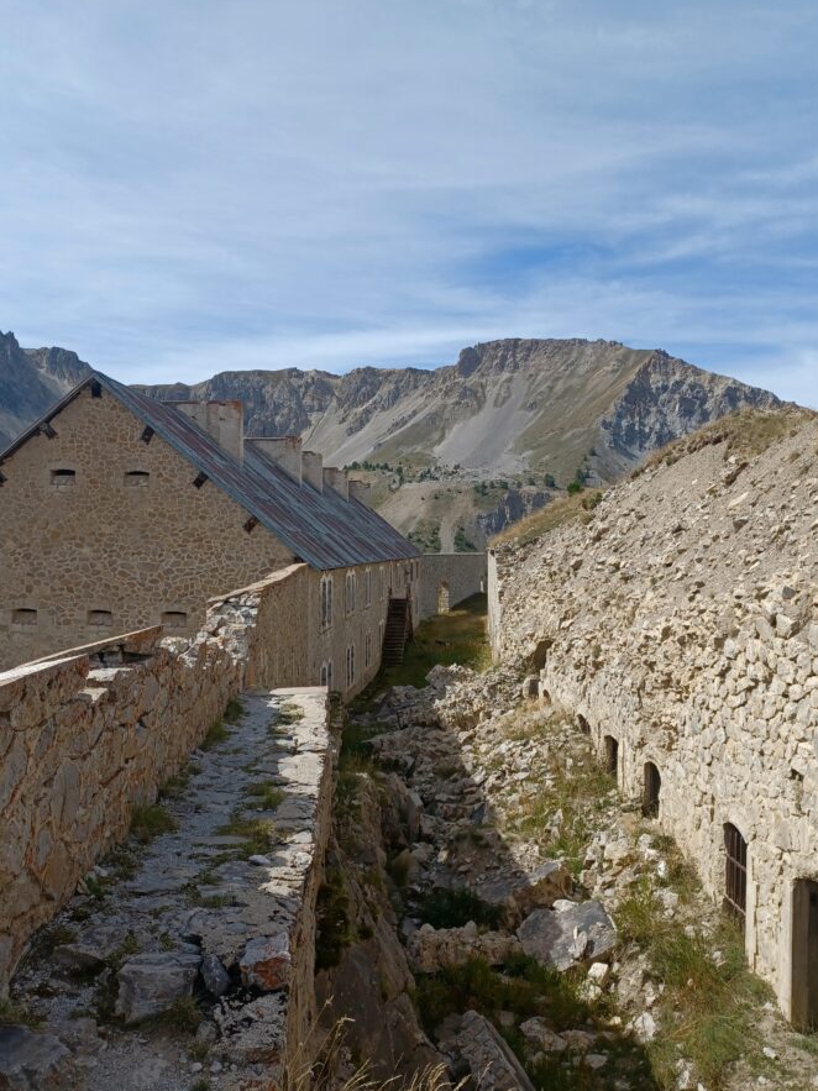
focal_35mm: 29
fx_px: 914
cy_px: 587
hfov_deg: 48.2
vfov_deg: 61.6
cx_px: 415
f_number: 1.8
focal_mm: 4.6
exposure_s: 1/435
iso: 32
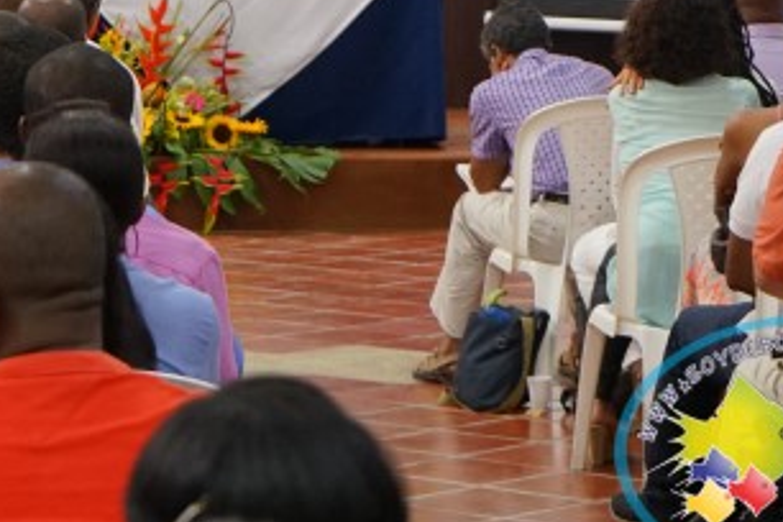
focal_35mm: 183
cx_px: -13
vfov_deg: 7.4
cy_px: -86
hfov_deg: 11.1
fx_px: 3980
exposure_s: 1/80
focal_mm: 70
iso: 2000
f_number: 5.6
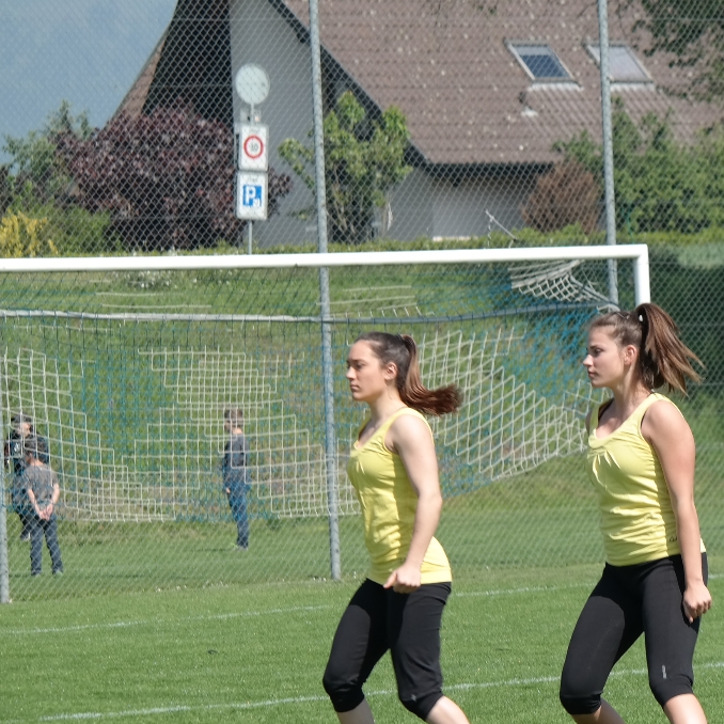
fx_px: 7596
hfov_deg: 5.4
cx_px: 771
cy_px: 400
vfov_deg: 5.5
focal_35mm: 321
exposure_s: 1/400
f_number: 5.6
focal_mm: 104
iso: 100
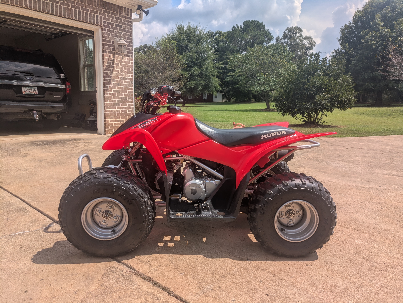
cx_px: 202
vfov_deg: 54.9
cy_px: 152
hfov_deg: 69.4
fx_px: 291
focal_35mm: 25
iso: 49
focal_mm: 5.43
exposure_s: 1/2959
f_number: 1.89
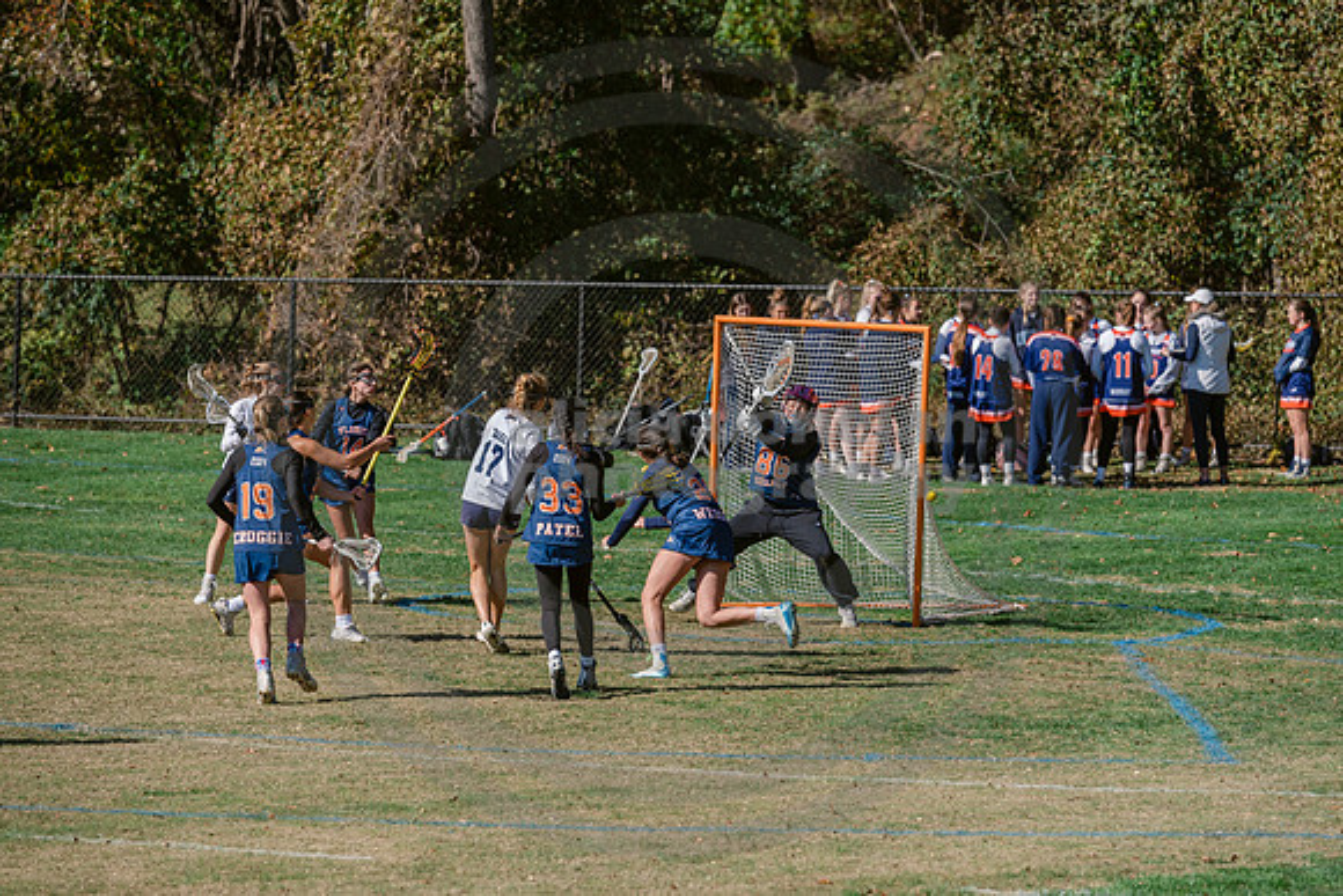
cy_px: 448
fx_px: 7463
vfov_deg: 6.9
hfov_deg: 10.3
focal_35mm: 200
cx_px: 672
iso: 250
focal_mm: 200
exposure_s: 1/1600
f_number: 5
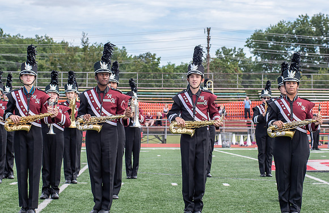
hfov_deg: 18.3
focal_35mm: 113
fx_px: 1019
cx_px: 190
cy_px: 64
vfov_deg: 11.9
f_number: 5.6
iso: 200
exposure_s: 1/640
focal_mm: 80
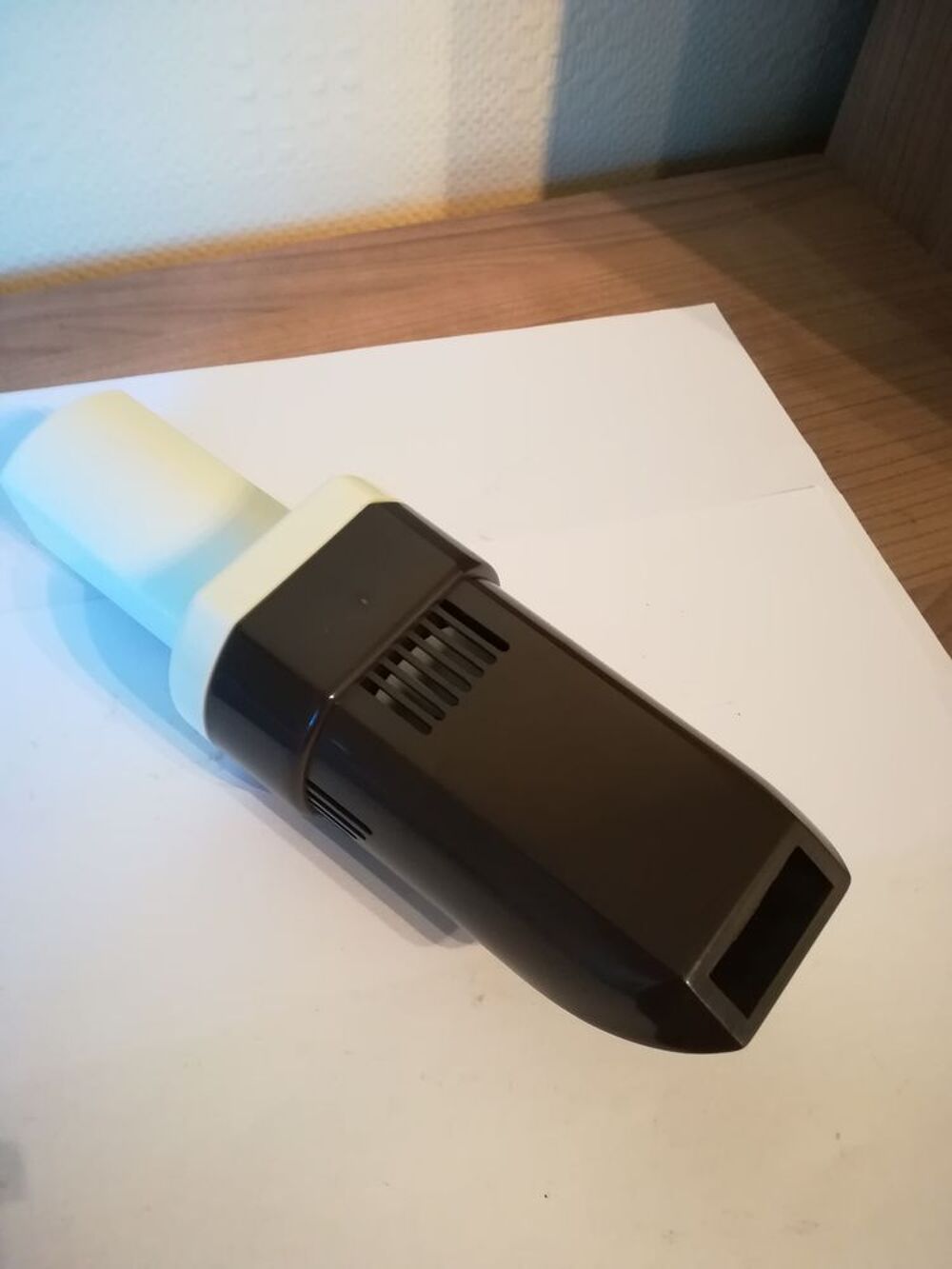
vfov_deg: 67.3
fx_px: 953
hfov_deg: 53.1
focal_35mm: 26
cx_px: 476
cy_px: 634
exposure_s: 1/25
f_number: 2.2
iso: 500
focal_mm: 3.83
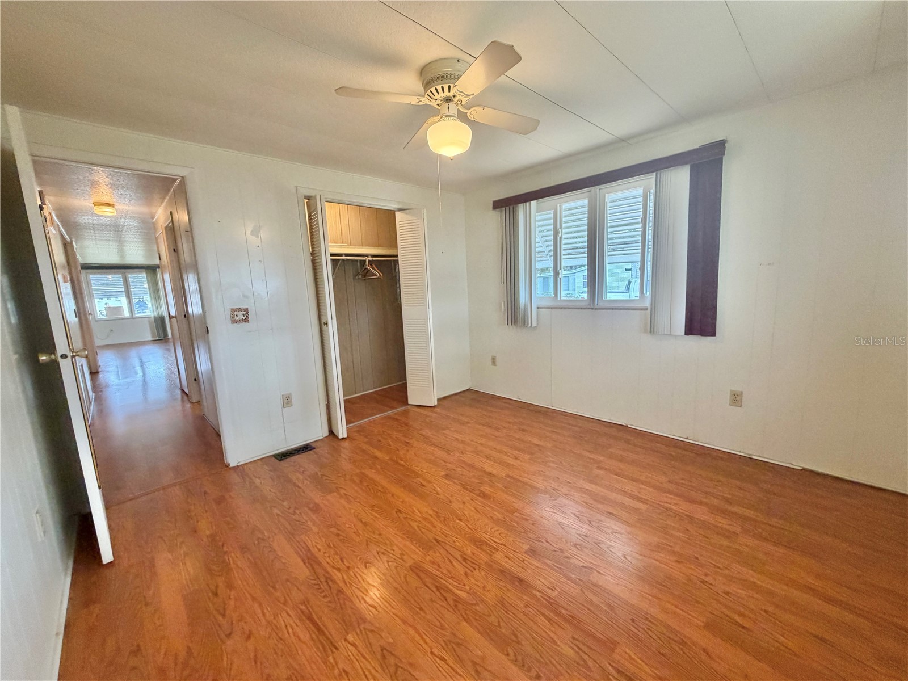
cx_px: 454
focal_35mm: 14
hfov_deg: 102.1
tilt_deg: -8.5
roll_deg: +3.4
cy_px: 340
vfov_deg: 85.7
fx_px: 367
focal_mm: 2.22
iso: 320
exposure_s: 1/120
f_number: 2.2
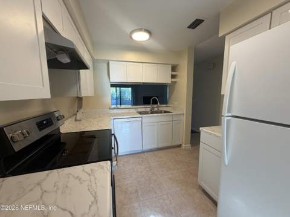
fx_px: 117
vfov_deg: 85.6
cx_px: 145
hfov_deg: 102.1
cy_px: 108
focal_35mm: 14
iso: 160
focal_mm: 2.22
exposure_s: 1/120
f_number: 2.2
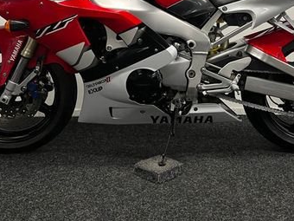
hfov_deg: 38.8
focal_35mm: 49
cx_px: 175
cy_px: 15
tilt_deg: -2.3
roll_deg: +0.3
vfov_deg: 28.3
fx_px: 416
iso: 64
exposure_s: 1/50
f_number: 1.6
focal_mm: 5.1
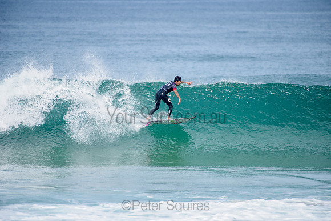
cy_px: 110
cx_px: 166
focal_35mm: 500
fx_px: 4598
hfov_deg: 4.1
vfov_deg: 2.8
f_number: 5.6
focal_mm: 500
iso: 250
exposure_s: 1/2000
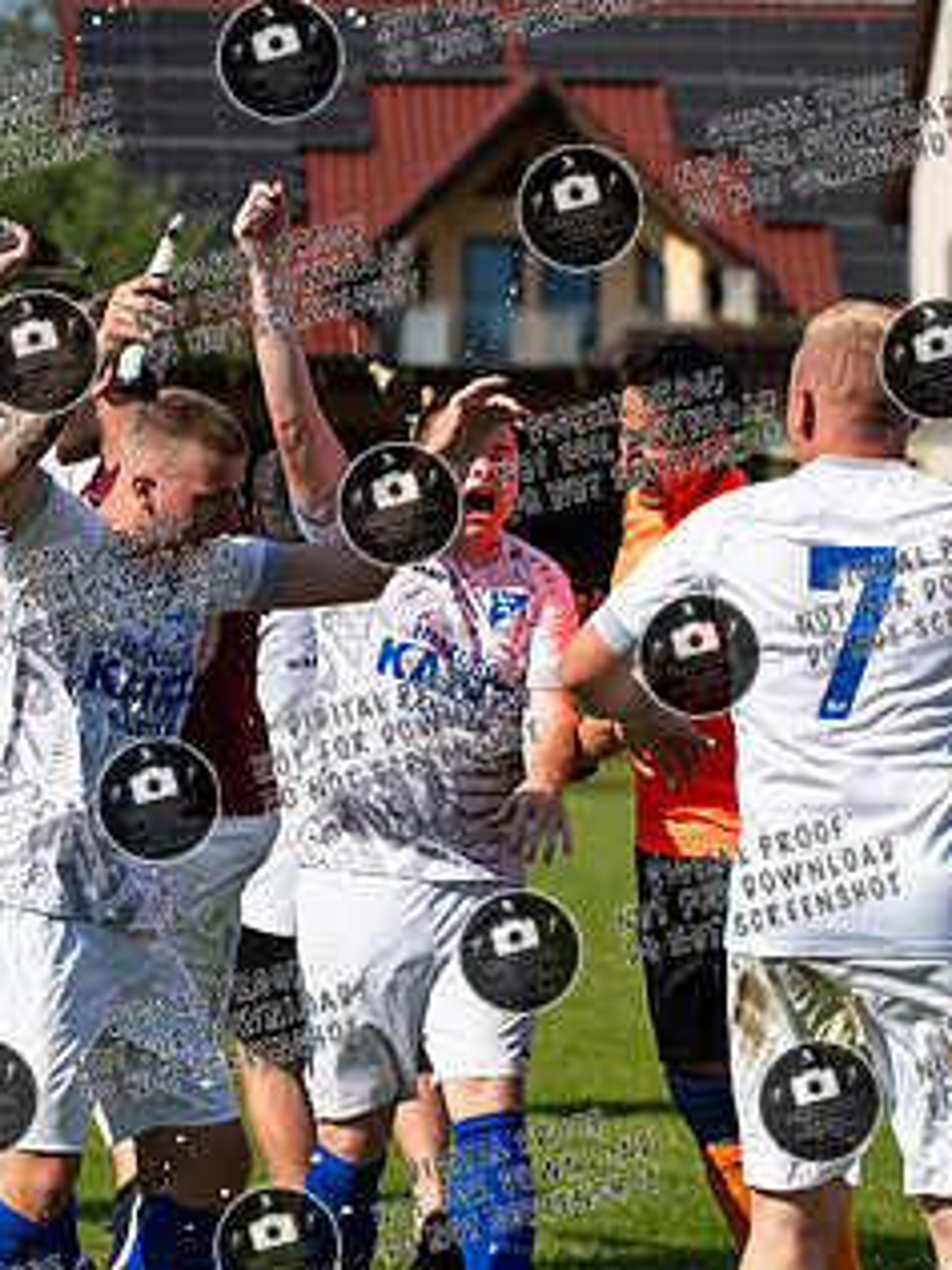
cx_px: 149
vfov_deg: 10.7
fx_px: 6747
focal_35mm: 184
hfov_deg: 8.1
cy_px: 552
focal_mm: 100
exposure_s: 1/1600
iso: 80
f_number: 3.5
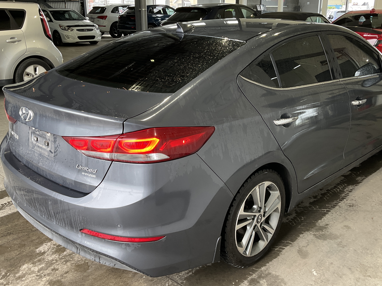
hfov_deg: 51.3
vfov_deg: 39.7
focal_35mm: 36
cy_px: 143
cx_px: 205
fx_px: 397
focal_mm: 3
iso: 50
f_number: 1.8
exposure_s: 1/97
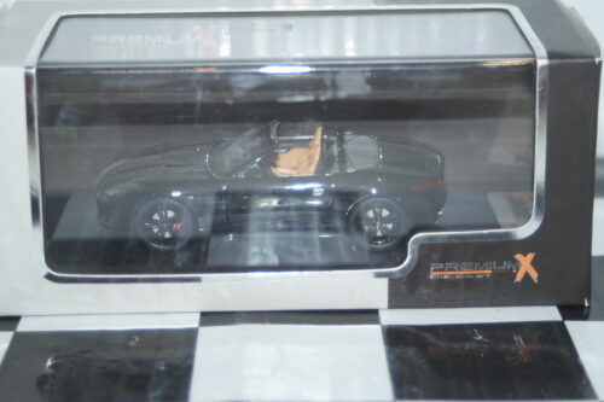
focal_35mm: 90
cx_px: 302
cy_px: 201
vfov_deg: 15.2
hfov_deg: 22.6
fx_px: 1509
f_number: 5.6
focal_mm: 60
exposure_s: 1/100
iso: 500
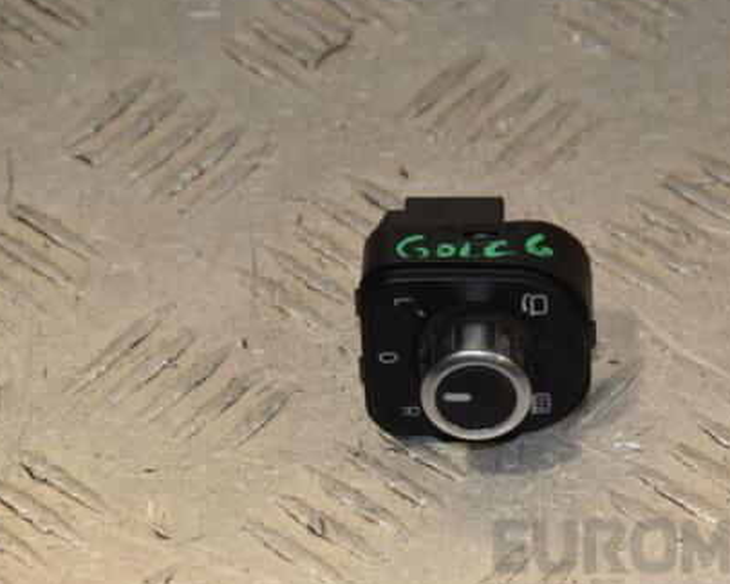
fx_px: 4745
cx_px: 459
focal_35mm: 220
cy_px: 306
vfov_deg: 7.0
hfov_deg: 8.8
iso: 800
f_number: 8
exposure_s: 1/200
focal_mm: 105
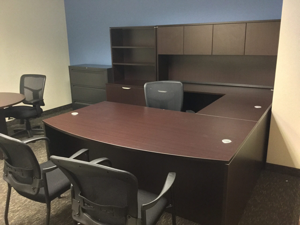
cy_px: 112
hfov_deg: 58.4
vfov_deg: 45.4
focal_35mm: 31
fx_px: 269
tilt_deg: -16.7
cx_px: 150
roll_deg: +1.5
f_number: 2.4
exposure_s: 1/15
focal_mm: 3.3
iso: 400
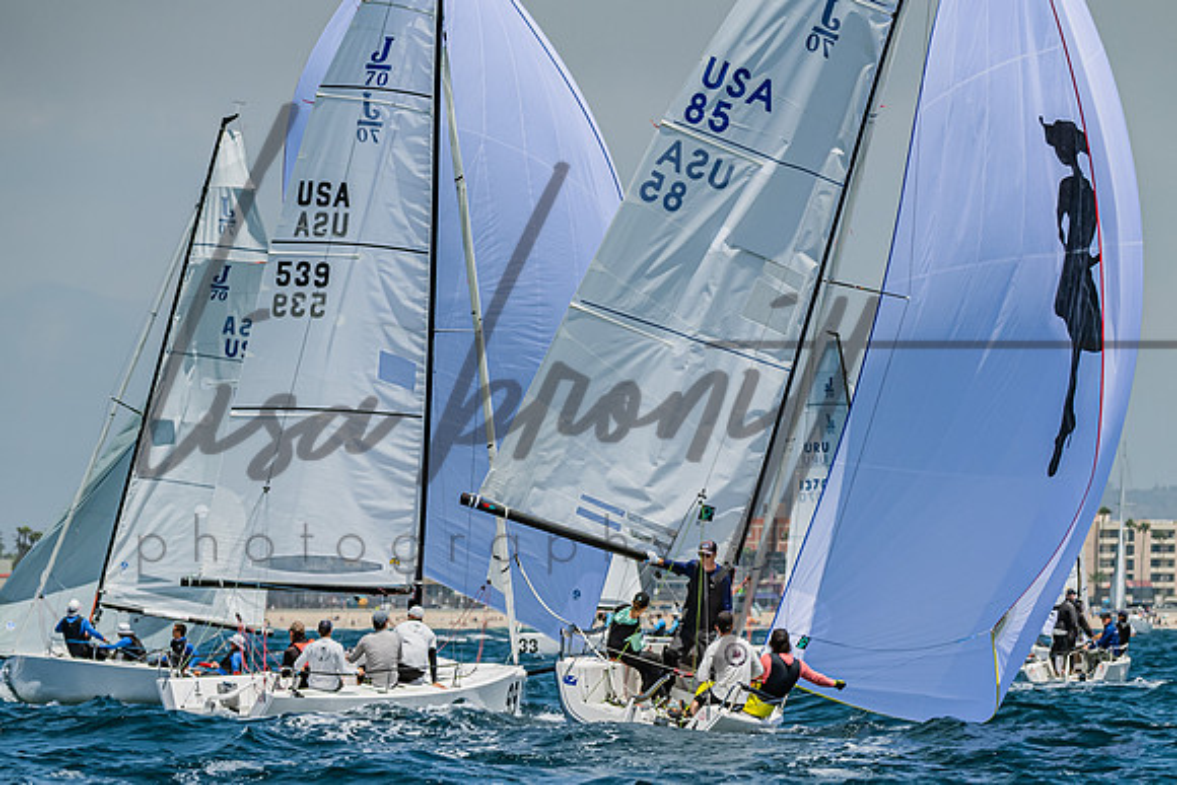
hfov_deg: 6.2
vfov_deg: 4.1
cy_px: 645
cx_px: 960
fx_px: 10849
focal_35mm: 332
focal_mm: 180
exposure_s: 1/2500
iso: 400
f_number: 6.3
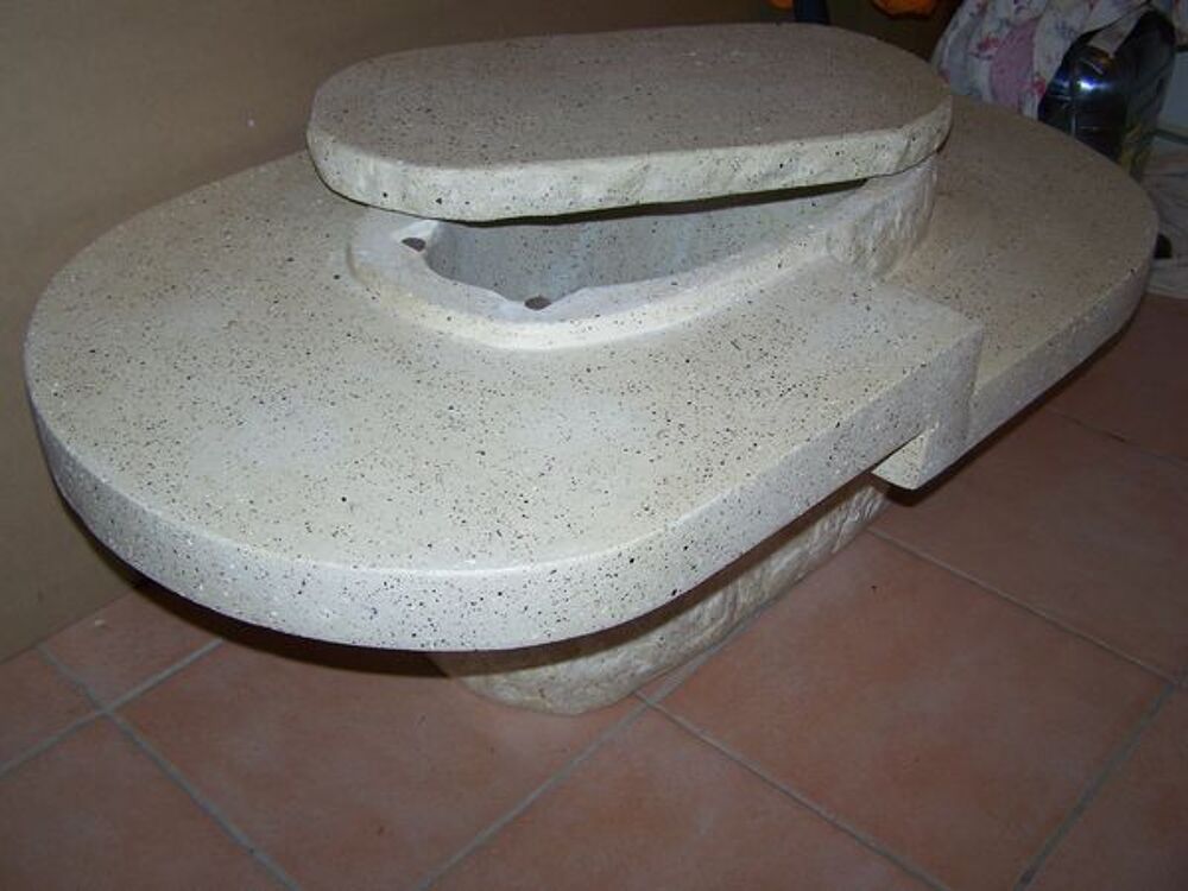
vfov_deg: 37.7
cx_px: 594
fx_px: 1304
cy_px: 446
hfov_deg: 49.0
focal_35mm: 38
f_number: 2.8
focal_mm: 6.3
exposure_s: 1/60
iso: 80
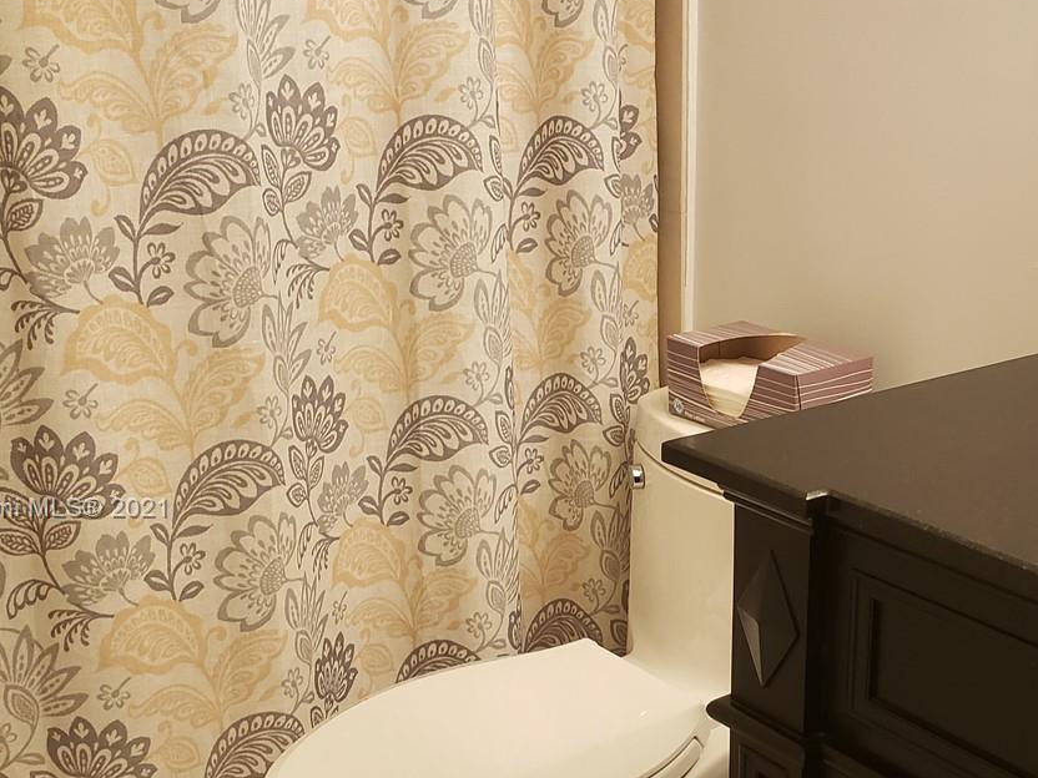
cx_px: 769
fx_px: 1499
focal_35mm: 50
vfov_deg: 28.9
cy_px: 510
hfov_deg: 37.3
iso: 320
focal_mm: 4.3
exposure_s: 1/40
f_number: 2.4
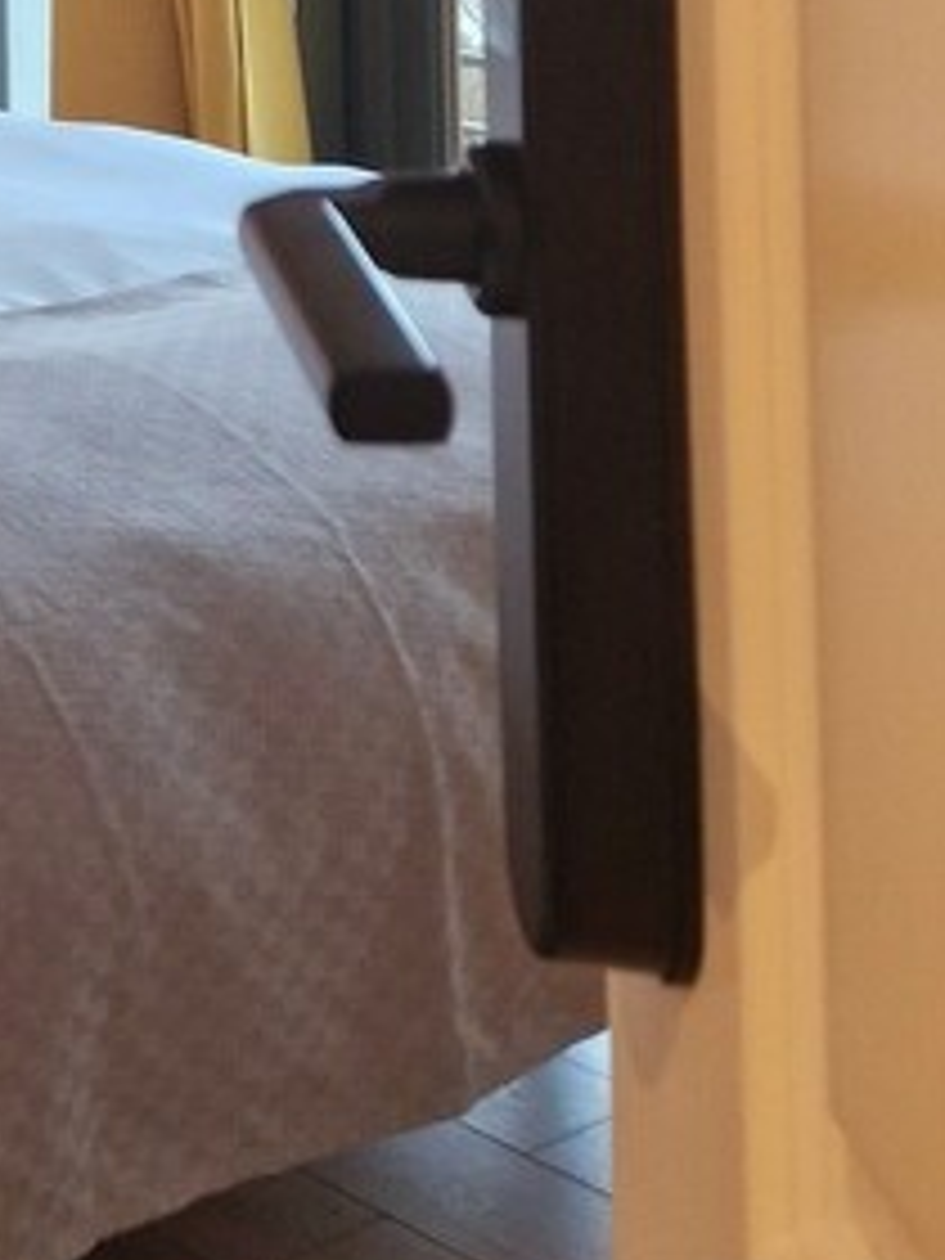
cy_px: -544
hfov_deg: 15.2
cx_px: -756
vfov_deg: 20.5
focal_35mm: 84
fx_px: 3058
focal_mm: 5.4
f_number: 1.8
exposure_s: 1/100
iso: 200
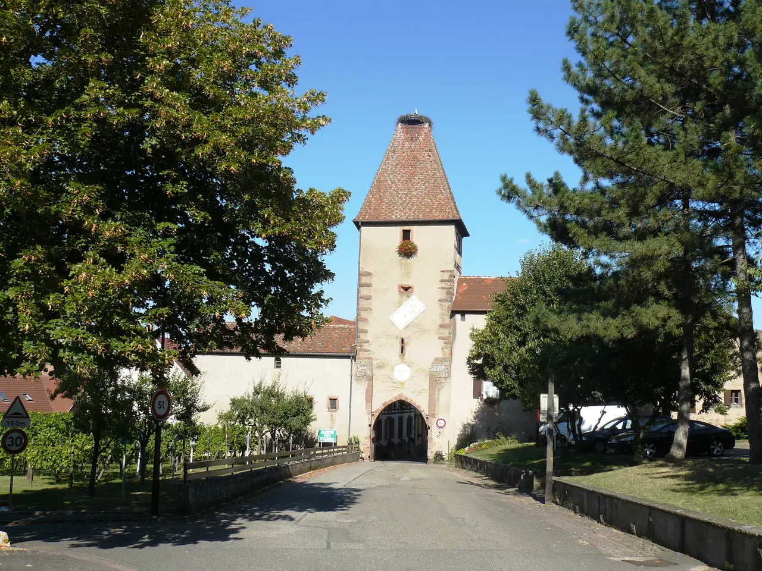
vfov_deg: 39.7
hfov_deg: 51.4
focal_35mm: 36
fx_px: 792
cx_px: 381
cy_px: 286
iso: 100
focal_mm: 6
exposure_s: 1/320
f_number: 5.6
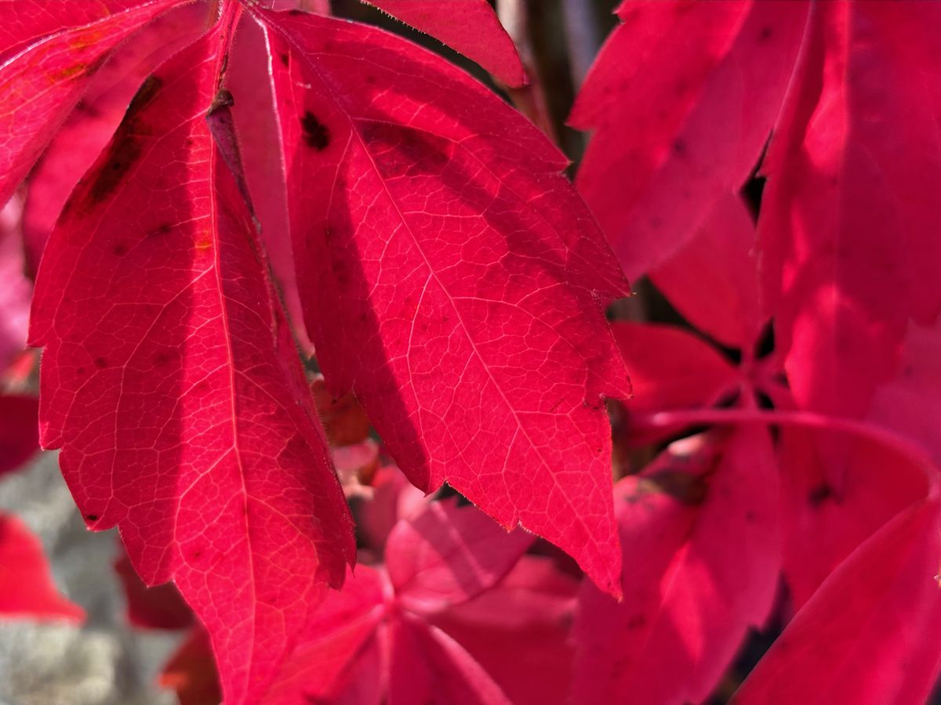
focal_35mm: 52
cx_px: 470
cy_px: 352
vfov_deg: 28.0
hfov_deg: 36.8
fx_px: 1414
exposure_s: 1/202
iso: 32
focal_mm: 5.96
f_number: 1.6
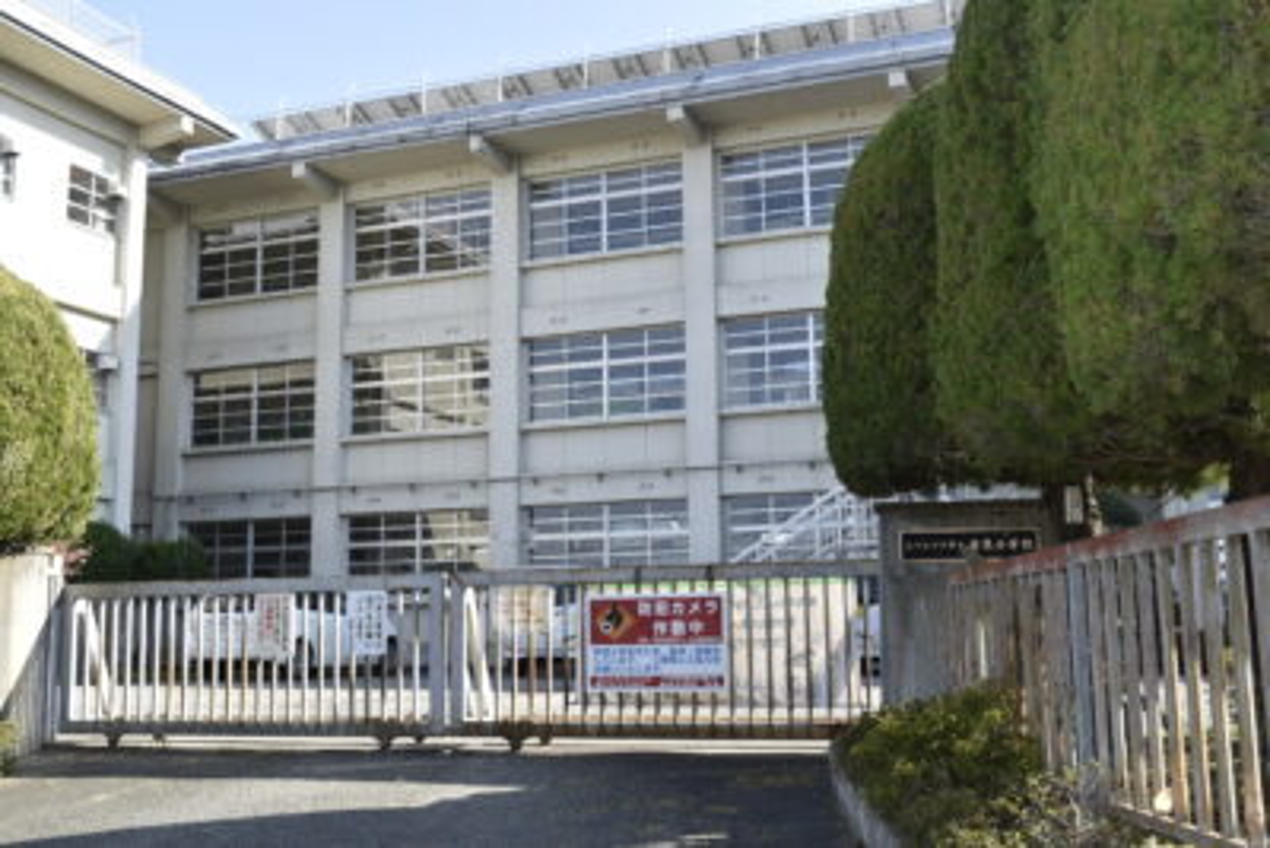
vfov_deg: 34.2
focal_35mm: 39
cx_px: 635
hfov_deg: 49.5
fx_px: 1376
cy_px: 424
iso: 100
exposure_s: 1/160
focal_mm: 26
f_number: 6.3
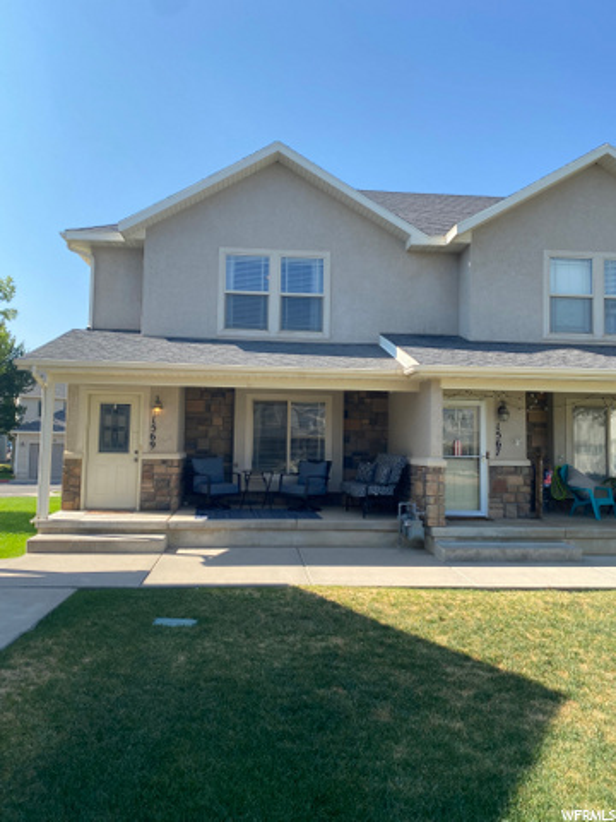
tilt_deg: +3.3
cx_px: 308
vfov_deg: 67.3
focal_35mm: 26
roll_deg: -1.1
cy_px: 411
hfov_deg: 53.1
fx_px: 617
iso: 32
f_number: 1.8
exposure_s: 1/1522
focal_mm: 4.25
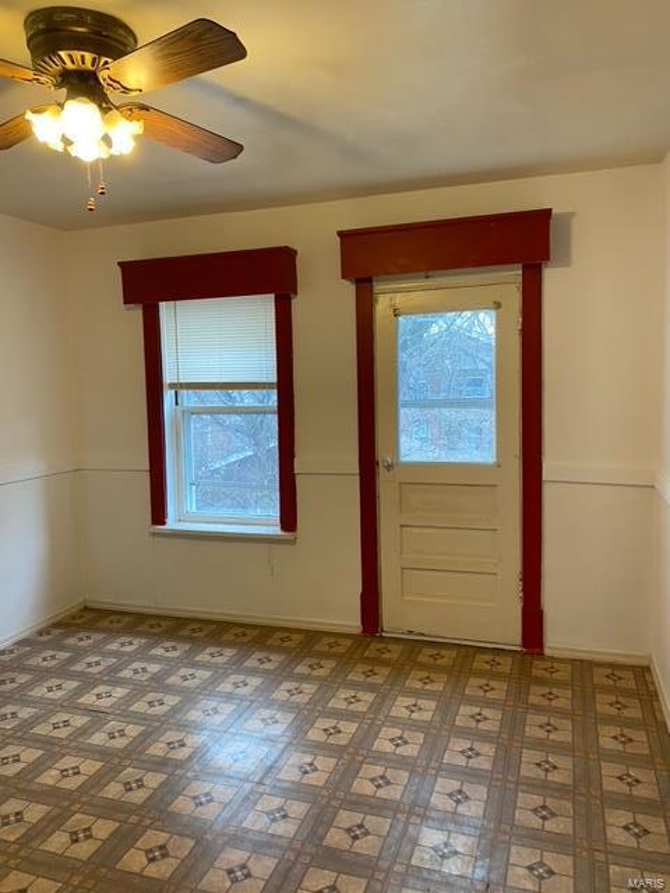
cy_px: 446
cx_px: 335
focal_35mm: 26
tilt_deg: -2.2
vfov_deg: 67.3
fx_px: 671
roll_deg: +1.1
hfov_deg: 53.1
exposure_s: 1/60
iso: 100
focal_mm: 4.25
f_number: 1.8
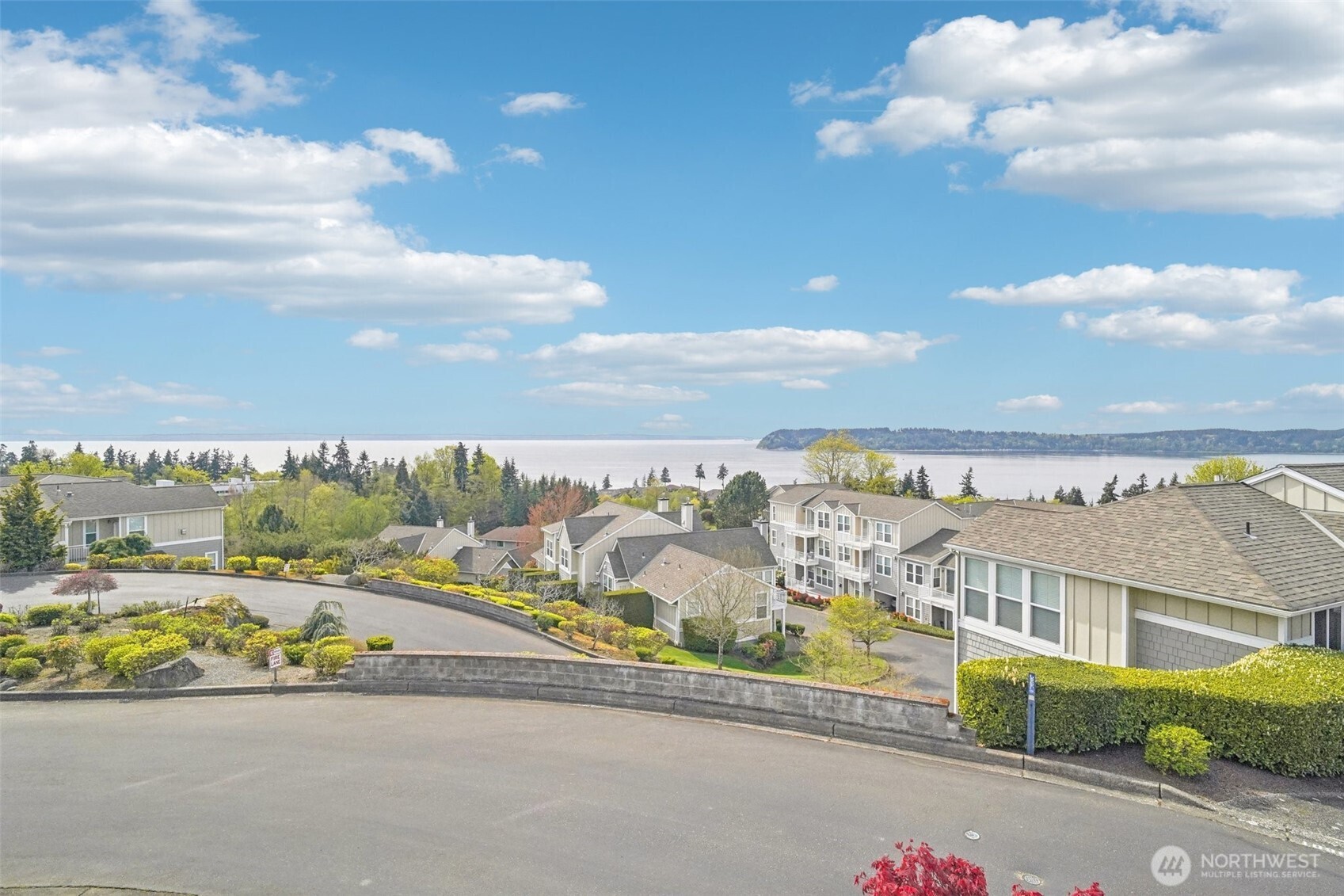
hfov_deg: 96.7
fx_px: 597
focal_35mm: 16
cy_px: 448
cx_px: 672
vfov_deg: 73.7
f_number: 8
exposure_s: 1/3200
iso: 1600
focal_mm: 16
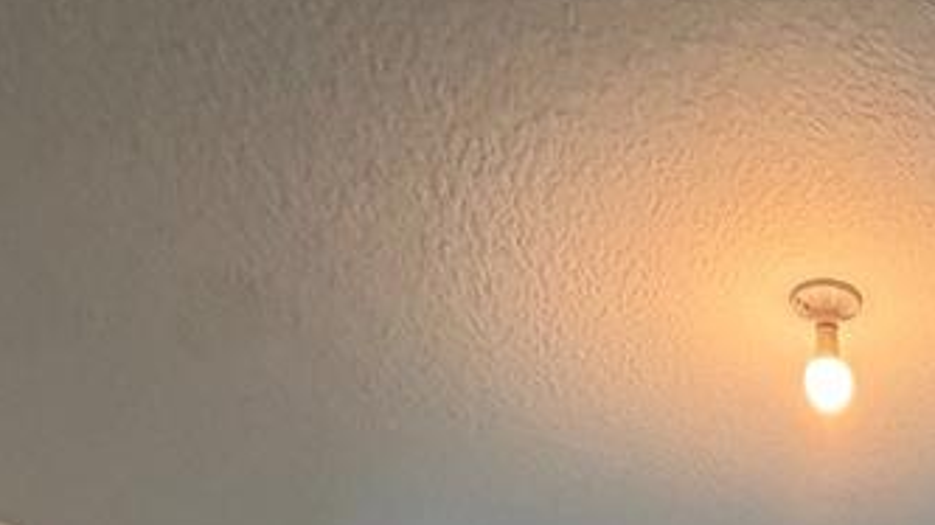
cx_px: 991
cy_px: 1530
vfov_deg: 11.9
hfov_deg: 33.7
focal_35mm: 55
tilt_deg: -18.1
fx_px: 1363
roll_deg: +1.8
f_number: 2.2
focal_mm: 2.22
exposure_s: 1/60
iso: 200
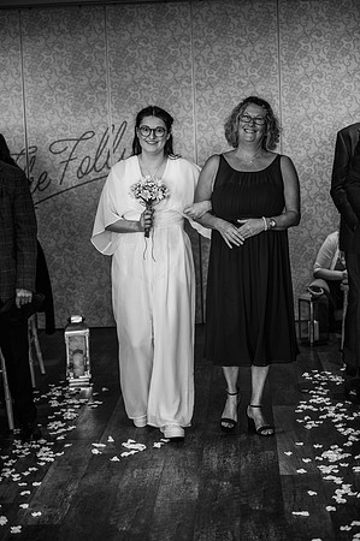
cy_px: 270
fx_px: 1052
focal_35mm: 70
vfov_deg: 28.9
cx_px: 180
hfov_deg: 19.4
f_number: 2.8
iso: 1100
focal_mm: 70
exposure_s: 1/200
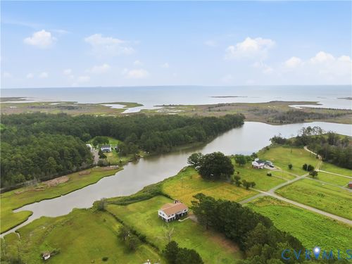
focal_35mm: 26
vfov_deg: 53.1
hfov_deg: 67.3
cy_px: 132
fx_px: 264
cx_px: 176
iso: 100
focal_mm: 4.7
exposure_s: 1/1250
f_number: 2.9
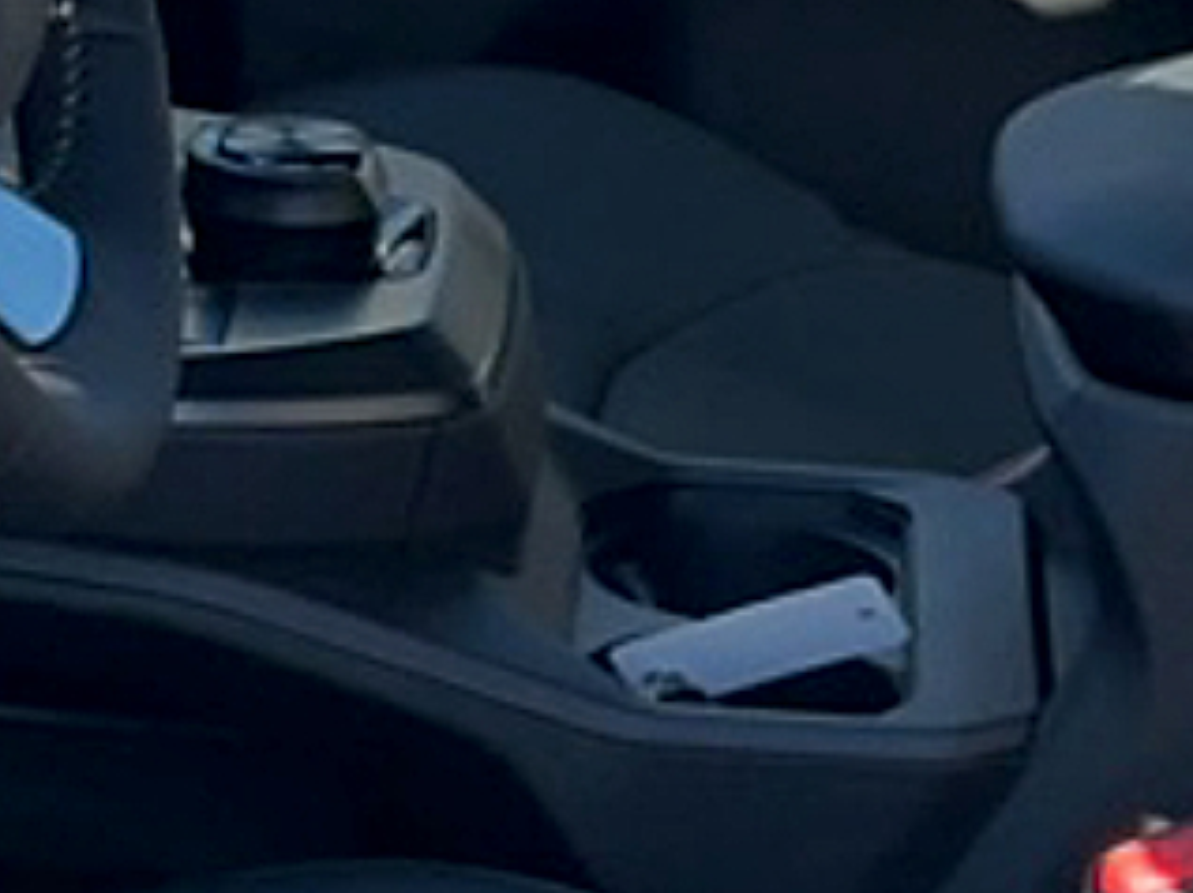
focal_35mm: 151
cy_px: 0
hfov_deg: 13.1
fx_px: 5200
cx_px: 604
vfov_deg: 9.7
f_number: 1.8
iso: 20
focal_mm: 3
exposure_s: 1/201
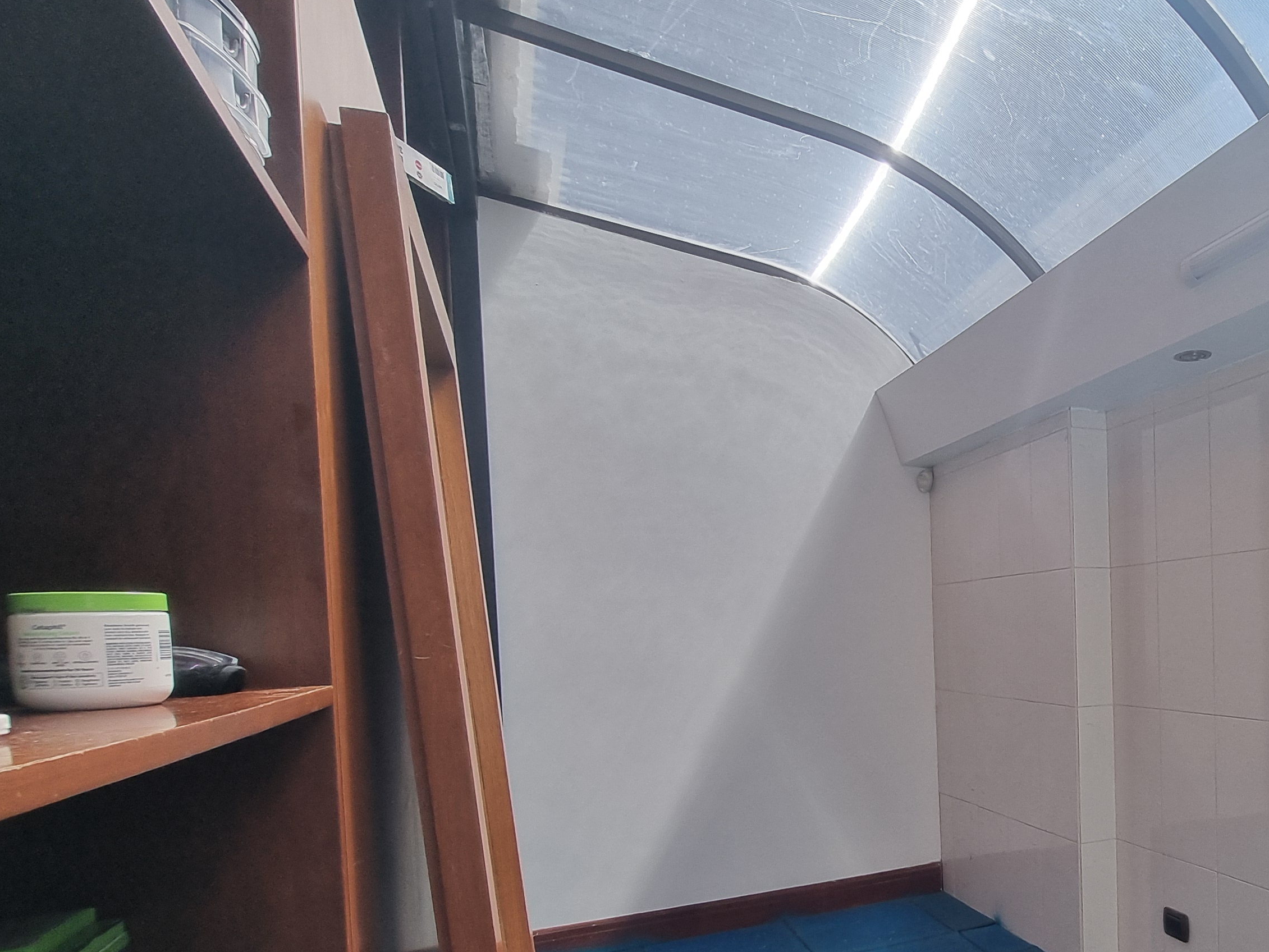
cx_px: 1059
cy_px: 638
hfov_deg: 65.5
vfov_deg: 57.5
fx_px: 843
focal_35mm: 23
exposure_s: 1/1096
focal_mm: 2.2
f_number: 2.2
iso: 50
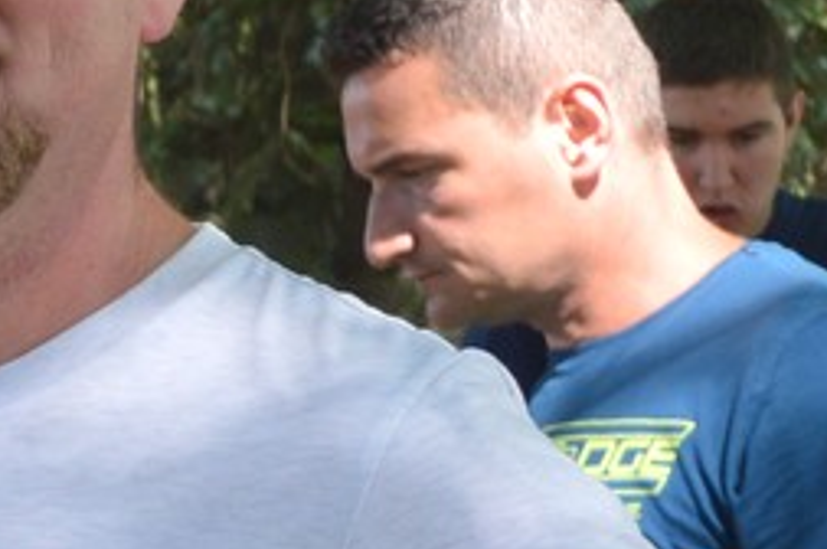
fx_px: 5075
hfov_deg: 8.7
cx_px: -987
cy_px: 578
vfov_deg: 6.2
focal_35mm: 221
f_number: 5.6
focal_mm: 23
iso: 250
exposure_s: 1/125
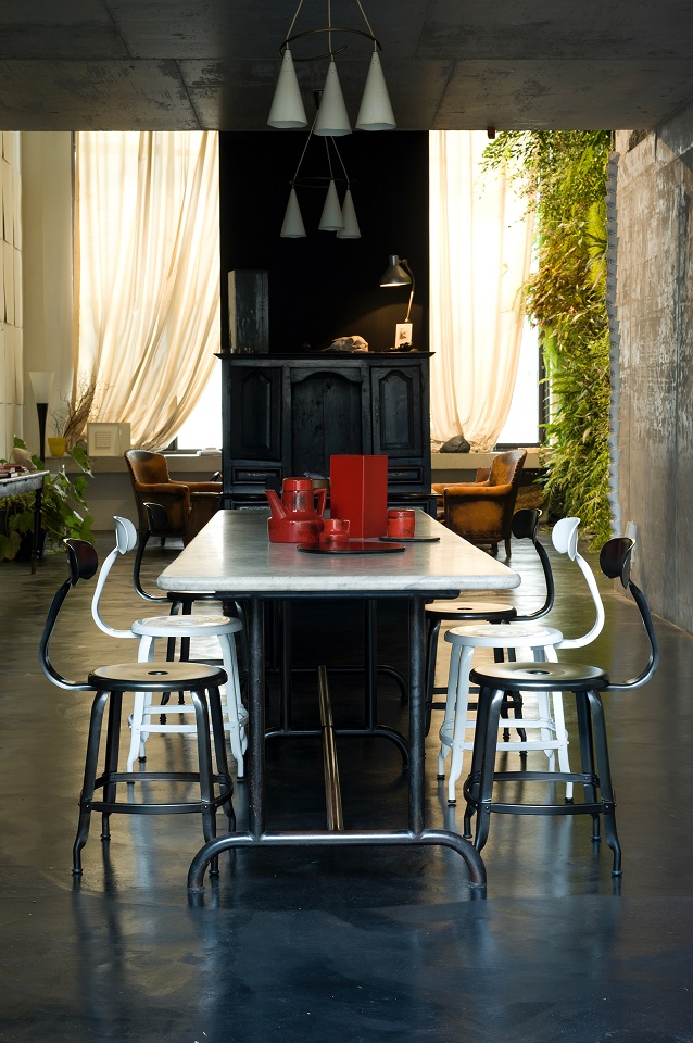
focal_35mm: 55
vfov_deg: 36.3
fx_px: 1591
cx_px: 346
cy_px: 522
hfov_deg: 24.6
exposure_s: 1/1.25
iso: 200
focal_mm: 55
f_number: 11
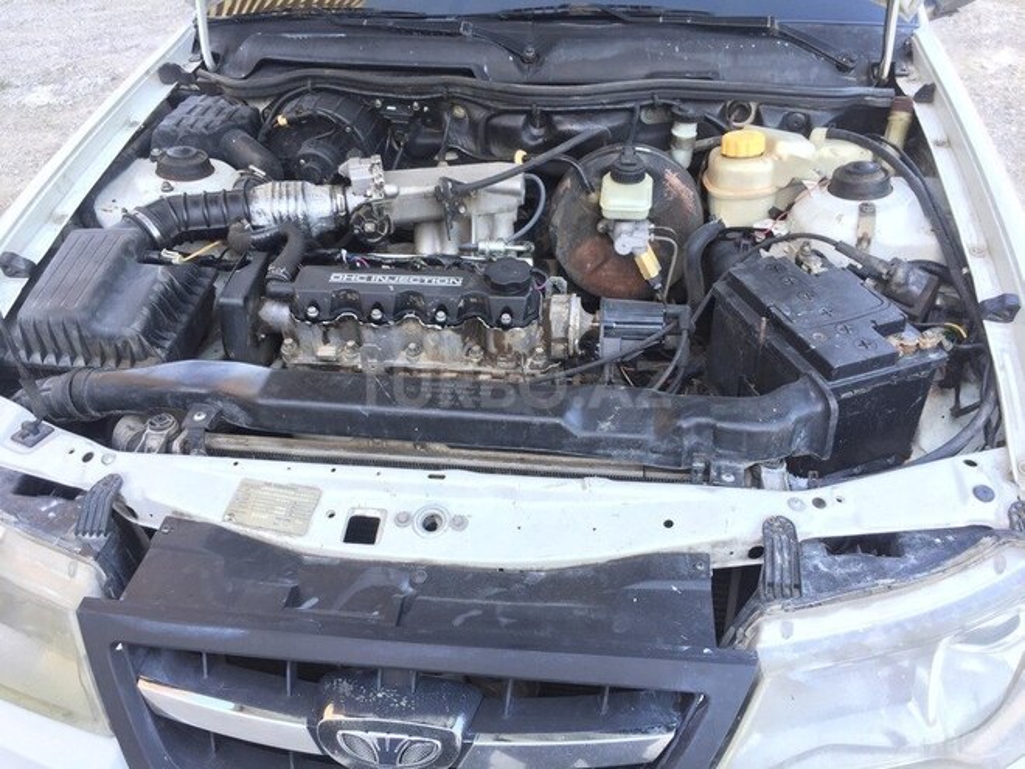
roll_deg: +5.0
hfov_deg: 61.7
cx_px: 512
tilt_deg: -41.1
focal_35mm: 29
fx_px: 859
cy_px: 384
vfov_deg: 48.2
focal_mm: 4.15
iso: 32
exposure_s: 1/137
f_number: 2.2
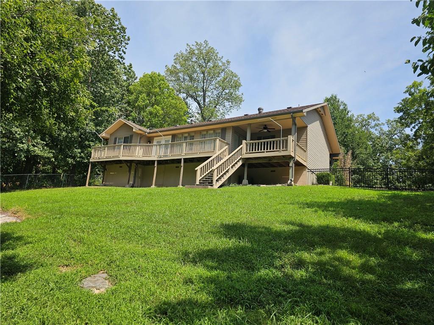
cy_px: 162
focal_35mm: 23
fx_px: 288
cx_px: 217
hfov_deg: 73.9
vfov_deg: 58.9
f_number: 1.7
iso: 10
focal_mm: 6.3
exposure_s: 1/688
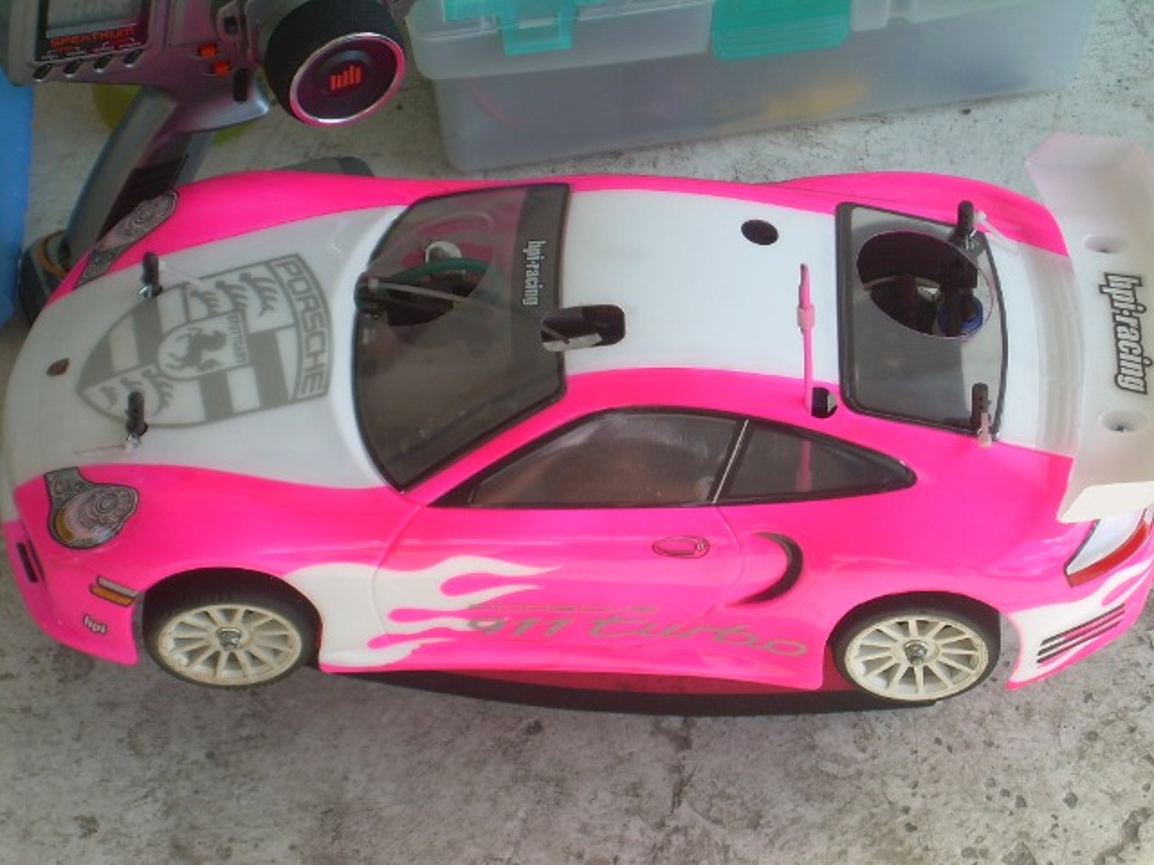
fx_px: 3667
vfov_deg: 13.5
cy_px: 432
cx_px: 577
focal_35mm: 110
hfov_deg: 17.9
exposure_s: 1/71.3
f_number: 4.9
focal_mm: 18.9
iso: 50
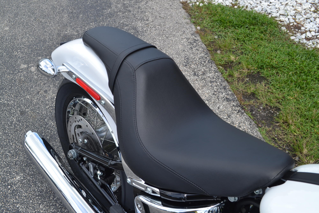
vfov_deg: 36.9
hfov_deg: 53.1
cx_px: 160
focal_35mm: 36
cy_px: 106
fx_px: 319
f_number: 7.1
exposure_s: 1/200
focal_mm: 24
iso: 100
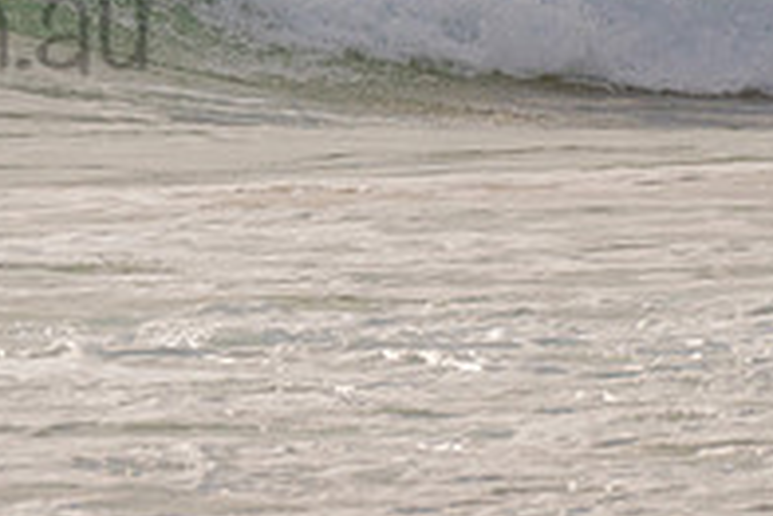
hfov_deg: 1.1
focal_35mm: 1816
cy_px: -44
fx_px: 39021
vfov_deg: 0.8
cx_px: -296
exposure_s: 1/2000
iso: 160
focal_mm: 500
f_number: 5.6
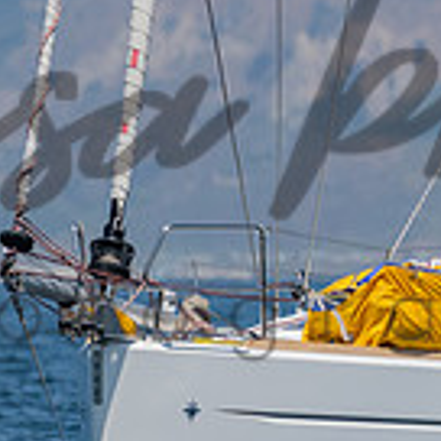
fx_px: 31407
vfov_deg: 0.8
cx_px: 537
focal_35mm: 2179
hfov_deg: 0.8
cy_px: 50
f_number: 6.3
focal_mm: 400
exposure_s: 1/2000
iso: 250
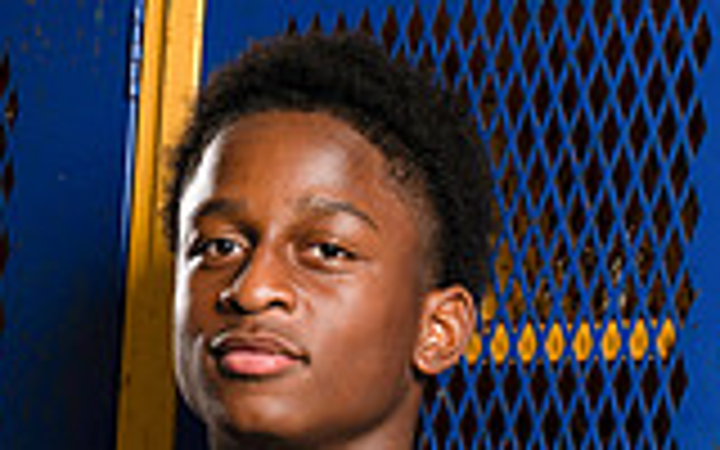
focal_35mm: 163
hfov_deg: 12.8
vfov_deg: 7.6
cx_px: 266
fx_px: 3198
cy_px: 976
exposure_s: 1/250
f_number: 11
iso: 125
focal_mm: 57
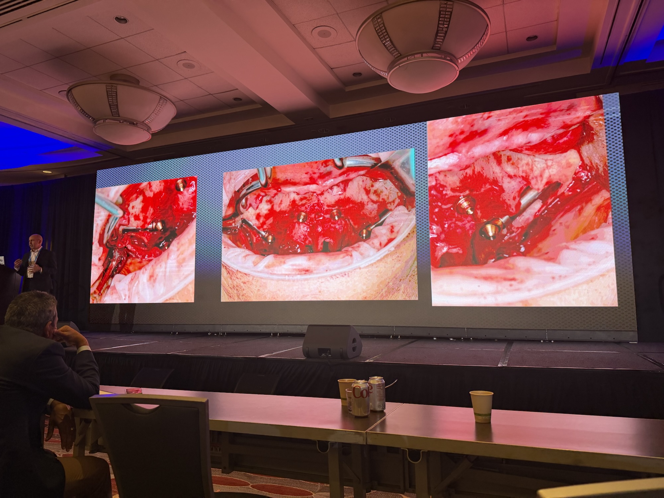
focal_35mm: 24
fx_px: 460
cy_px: 249
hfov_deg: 71.6
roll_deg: +1.5
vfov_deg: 56.8
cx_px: 332
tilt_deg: +5.6
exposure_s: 1/120
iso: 160
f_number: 1.78
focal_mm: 6.76
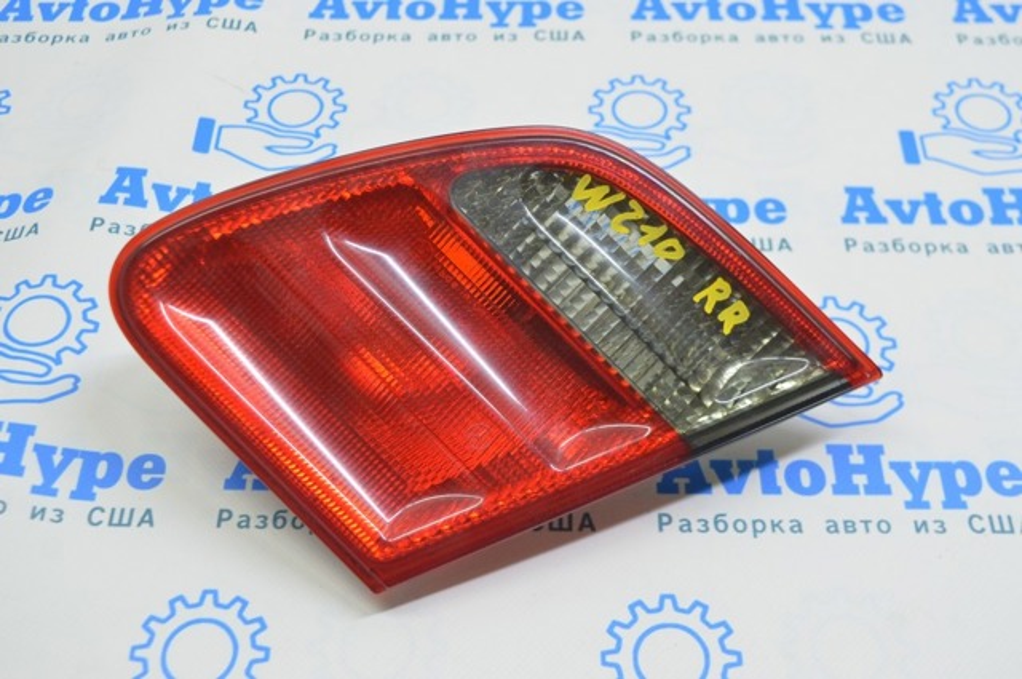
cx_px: 511
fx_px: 1276
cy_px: 340
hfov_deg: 43.7
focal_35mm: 45
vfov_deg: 29.8
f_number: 5.6
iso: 400
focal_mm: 30
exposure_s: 1/20
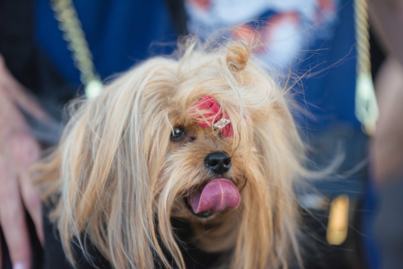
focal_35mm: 200
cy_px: 134
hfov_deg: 10.3
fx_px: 2239
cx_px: 202
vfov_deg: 6.9
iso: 560
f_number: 2.8
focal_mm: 200
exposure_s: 1/1250
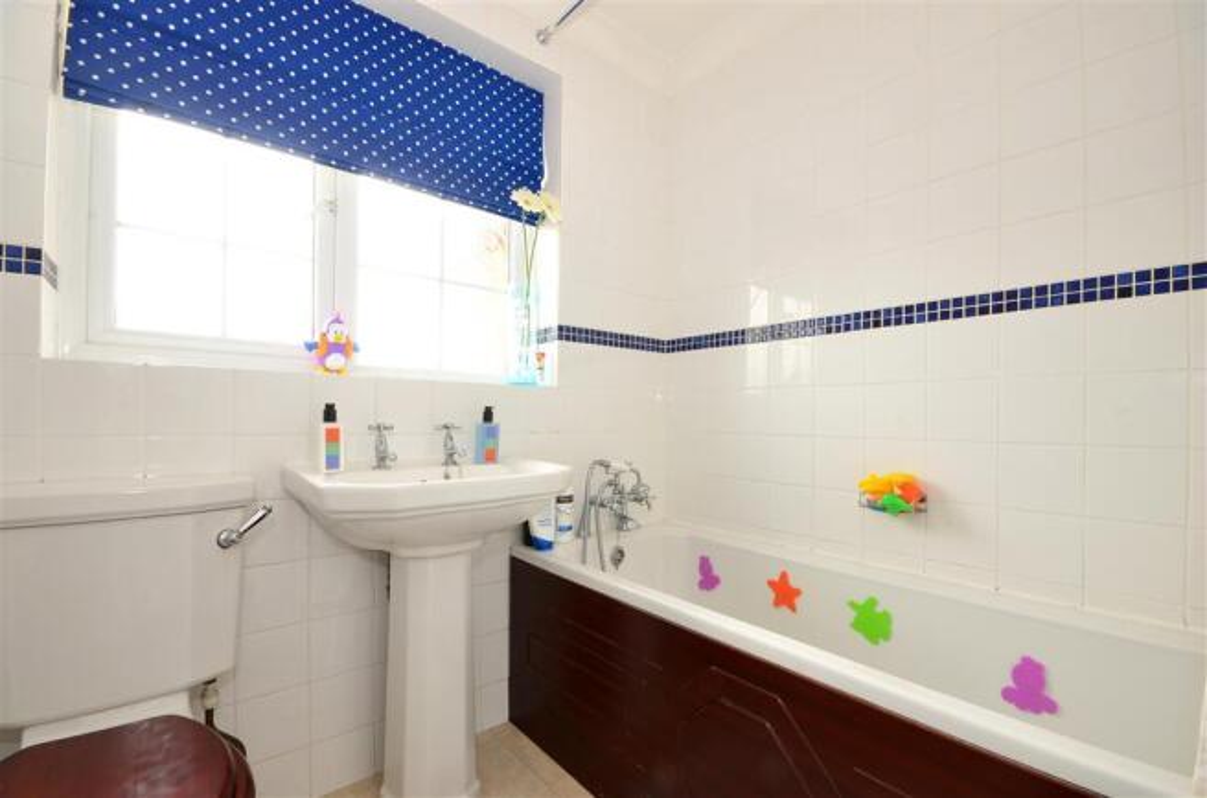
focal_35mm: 15
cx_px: 604
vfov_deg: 77.0
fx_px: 502
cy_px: 399
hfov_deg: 100.5
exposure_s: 1/2
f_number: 11
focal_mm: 10
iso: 200
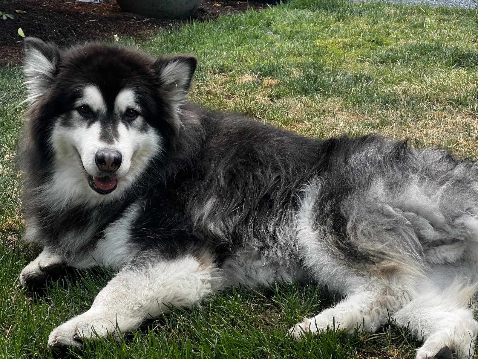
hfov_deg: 25.3
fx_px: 1063
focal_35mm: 77
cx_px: 239
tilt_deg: -15.0
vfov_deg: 19.1
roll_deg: +1.6
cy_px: 180
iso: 250
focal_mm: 9
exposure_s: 1/60
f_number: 2.8
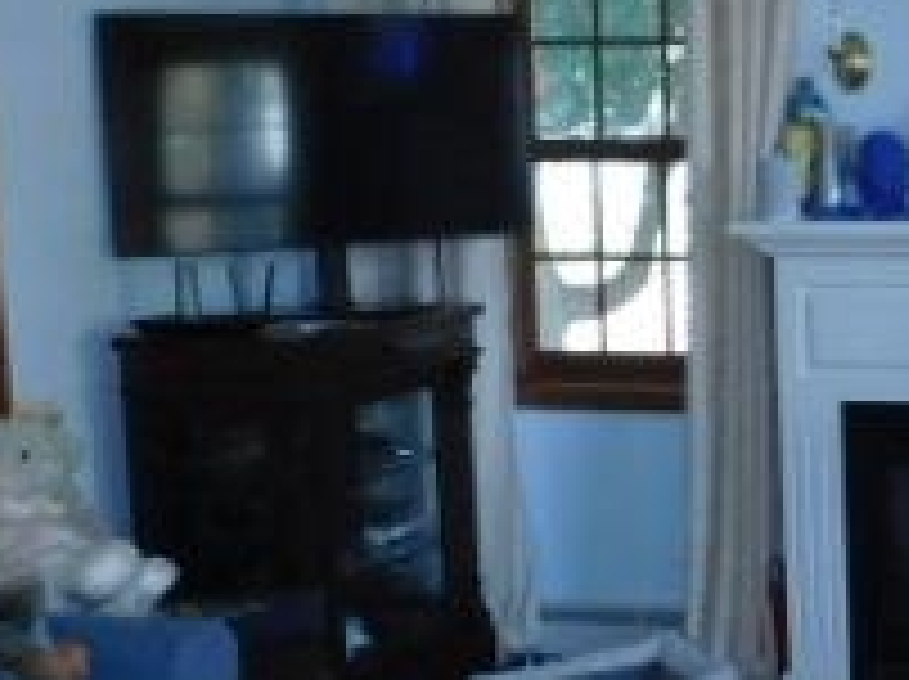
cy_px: 329
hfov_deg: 23.9
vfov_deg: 20.1
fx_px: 1915
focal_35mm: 73
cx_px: 1138
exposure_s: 1/30
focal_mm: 4
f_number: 3
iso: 200
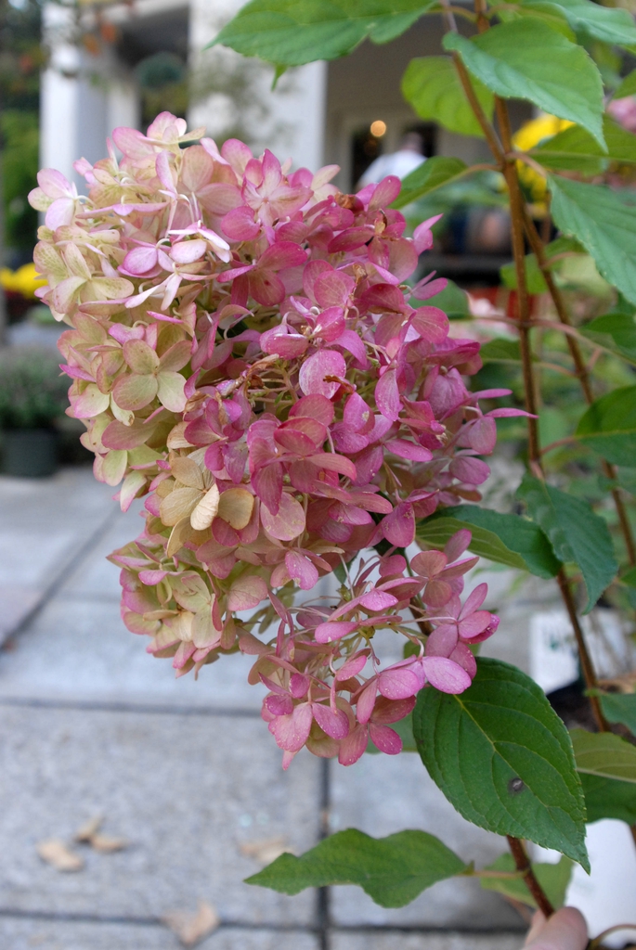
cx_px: 318
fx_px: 1110
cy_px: 475
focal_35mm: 42
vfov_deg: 46.4
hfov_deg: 32.0
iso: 400
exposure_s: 1/125
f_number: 5.6
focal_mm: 28
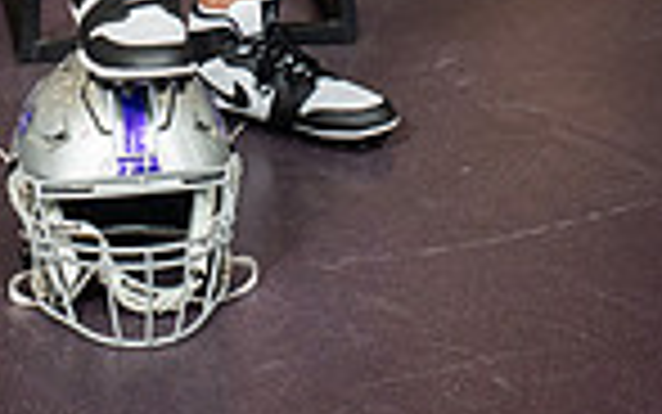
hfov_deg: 15.9
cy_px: -531
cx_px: 239
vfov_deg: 9.1
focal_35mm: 131
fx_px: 2364
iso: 800
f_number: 7.1
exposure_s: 1/250
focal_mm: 42
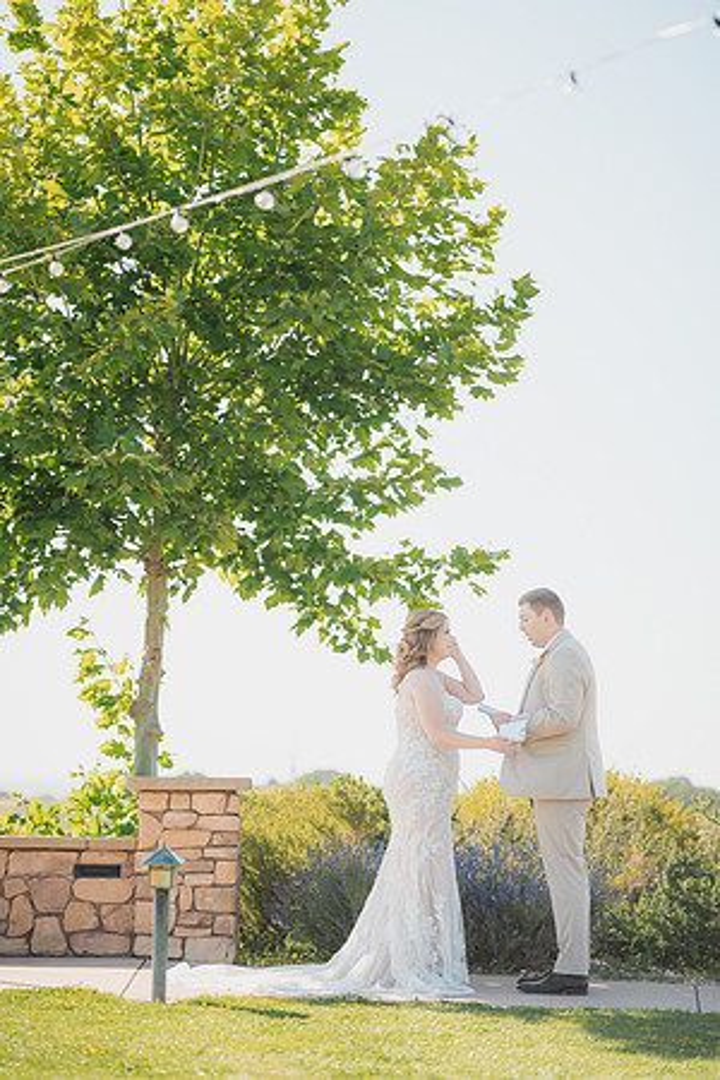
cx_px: 360
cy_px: 540
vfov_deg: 23.9
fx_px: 2550
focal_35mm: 85
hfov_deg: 16.1
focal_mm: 85
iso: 125
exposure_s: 1/2000
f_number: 1.8
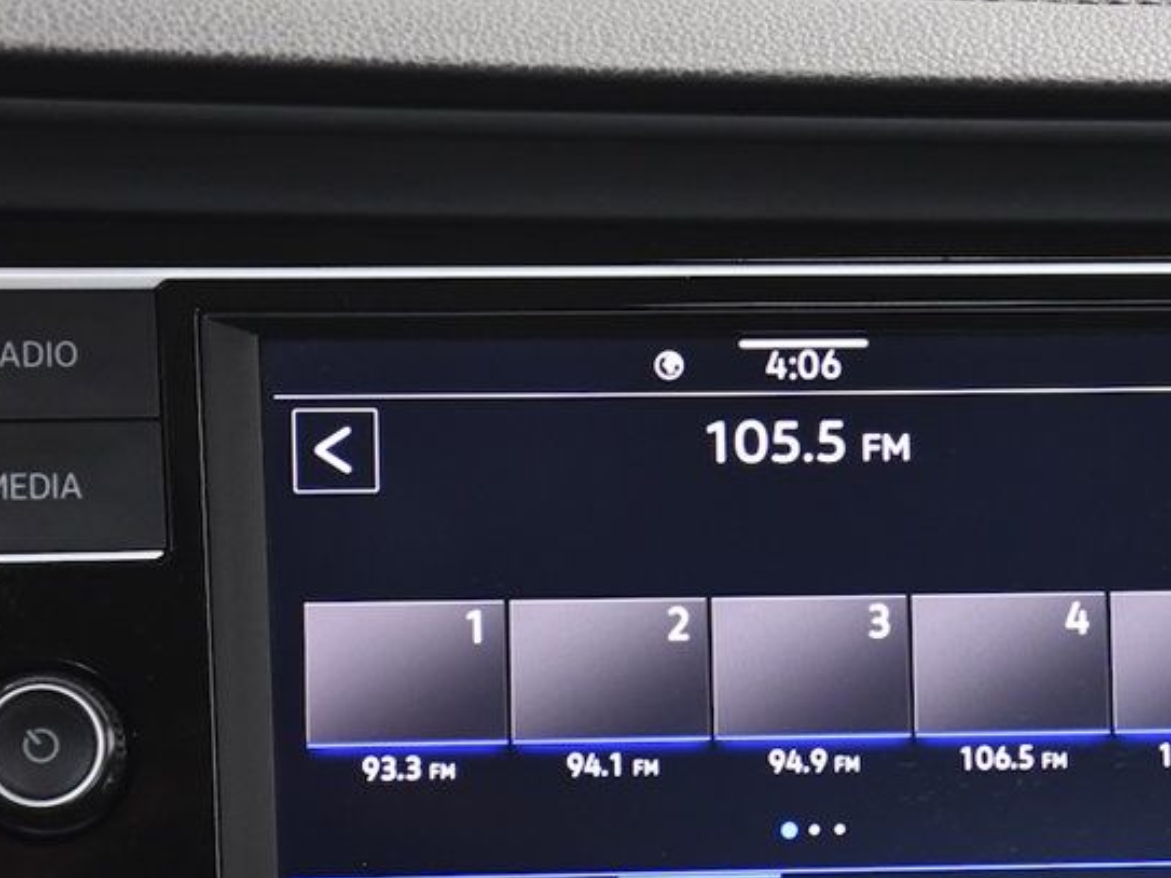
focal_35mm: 136
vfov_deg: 10.9
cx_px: 766
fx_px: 4600
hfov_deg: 14.5
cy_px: 668
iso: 2000
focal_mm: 50
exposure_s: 1/80
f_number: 5.6
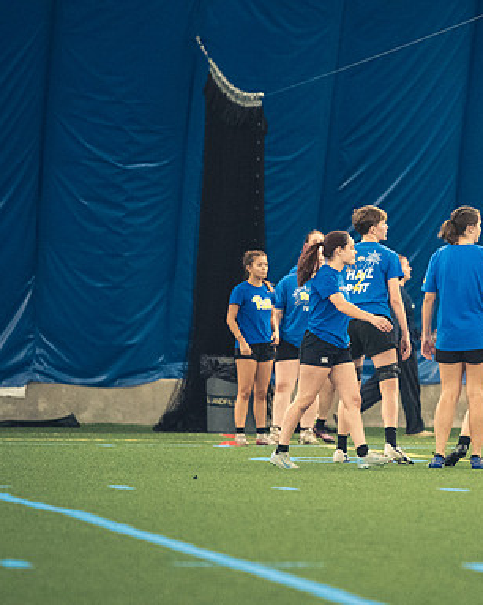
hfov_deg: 3.6
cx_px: 418
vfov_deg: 4.5
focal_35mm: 426
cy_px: 303
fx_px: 7618
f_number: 2.8
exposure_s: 1/320
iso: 10000
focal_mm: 200
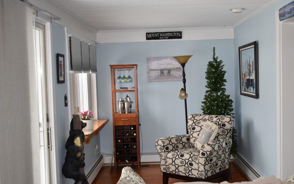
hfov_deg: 40.9
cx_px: 176
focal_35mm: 49
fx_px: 393
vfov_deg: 26.3
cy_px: 110
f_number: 4
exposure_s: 1/60
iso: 100
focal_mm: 26
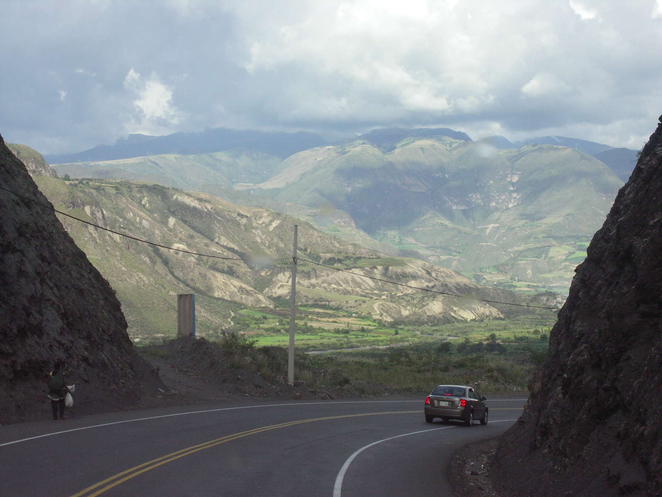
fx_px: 1511
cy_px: 248
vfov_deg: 18.7
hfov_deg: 24.7
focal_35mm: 79
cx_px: 331
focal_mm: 20.4
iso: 200
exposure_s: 1/400
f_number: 8
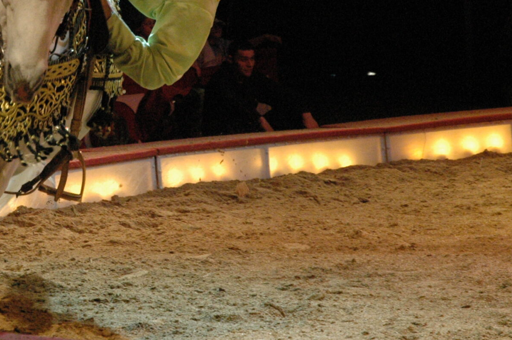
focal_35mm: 167
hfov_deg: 12.3
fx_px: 2373
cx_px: 92
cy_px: -3
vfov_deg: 8.2
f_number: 4.5
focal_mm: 52
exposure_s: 1/160
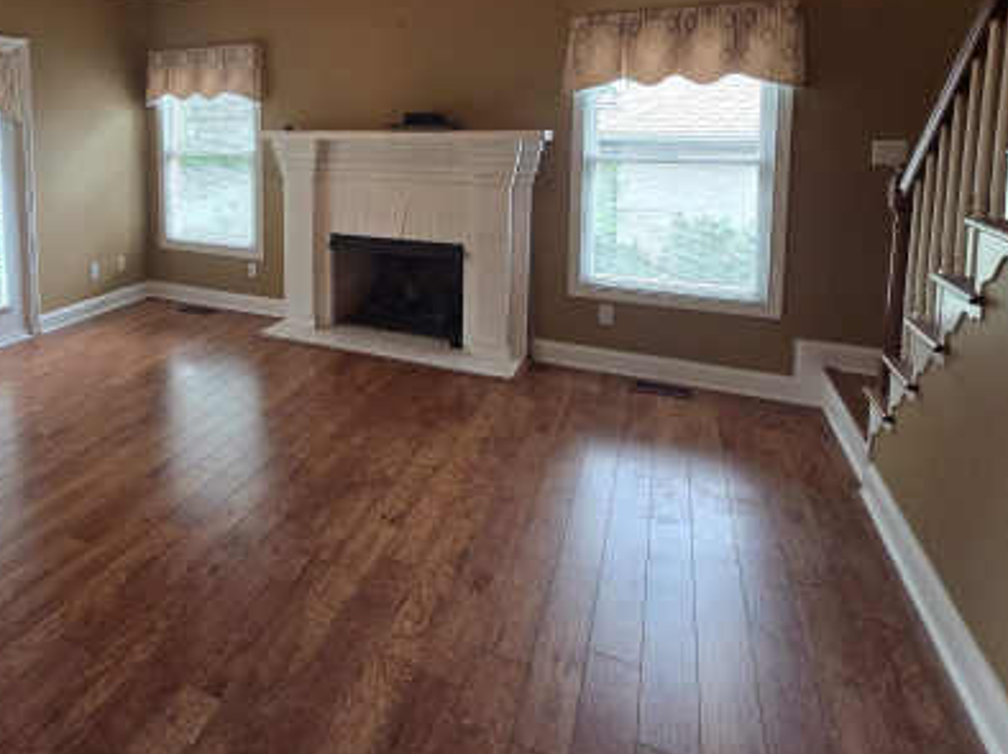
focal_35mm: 22
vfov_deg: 57.5
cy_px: 176
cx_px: 262
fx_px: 640
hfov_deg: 71.6
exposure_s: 1/60
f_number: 2.2
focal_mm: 1.7
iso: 160
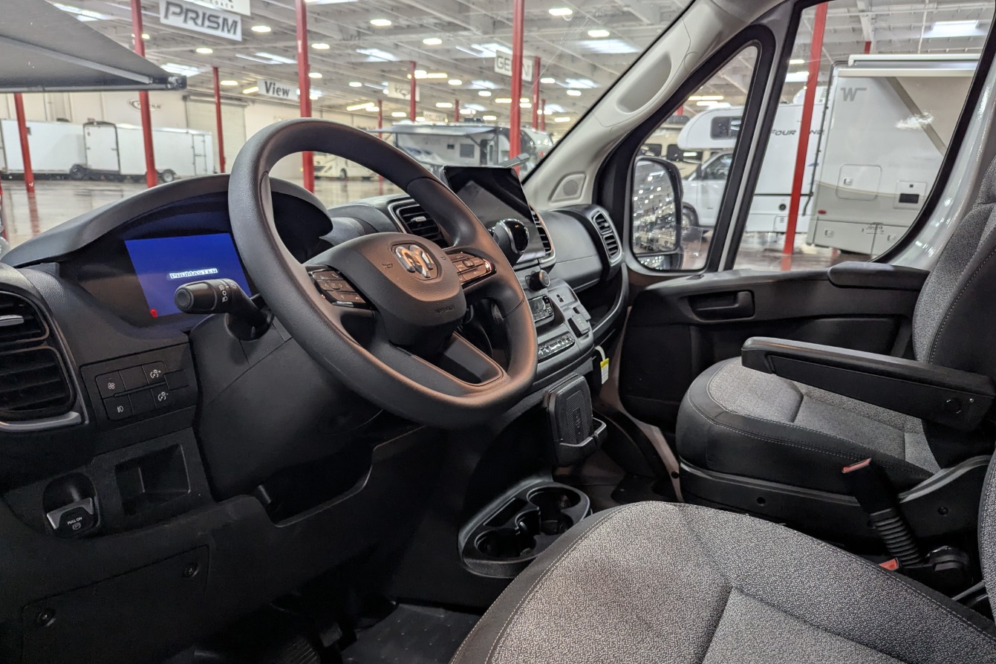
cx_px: 507
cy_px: 369
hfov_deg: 69.4
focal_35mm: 26
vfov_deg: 49.5
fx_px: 719
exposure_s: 1/117
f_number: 1.85
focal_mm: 6.81
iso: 330
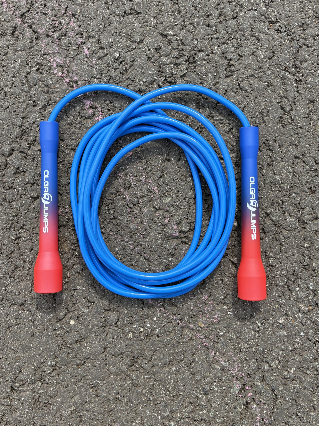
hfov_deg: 42.9
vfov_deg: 55.3
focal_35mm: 33
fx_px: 405
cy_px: 192
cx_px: 152
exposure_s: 1/1550
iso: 50
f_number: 1.6
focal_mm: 5.96
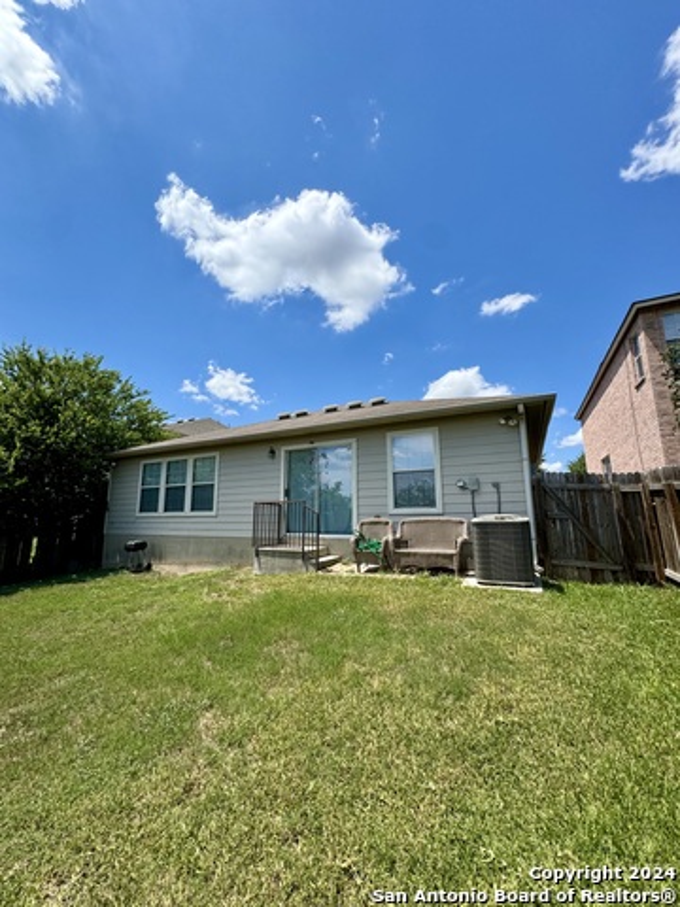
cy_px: 454
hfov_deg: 85.7
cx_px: 340
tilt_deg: +9.9
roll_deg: -0.2
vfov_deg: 102.1
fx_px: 367
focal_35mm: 14
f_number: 2.2
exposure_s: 1/2146
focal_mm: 2.22
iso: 50
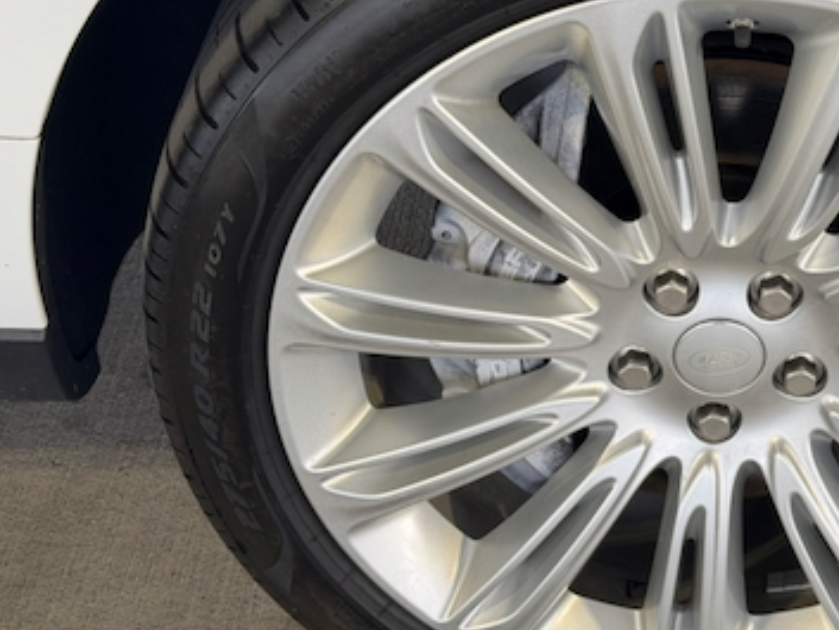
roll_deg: -2.1
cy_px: 273
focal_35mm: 87
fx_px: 2109
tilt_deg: -33.0
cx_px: 749
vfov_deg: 17.0
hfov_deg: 22.0
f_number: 1.78
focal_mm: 6.76
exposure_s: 1/67
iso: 100
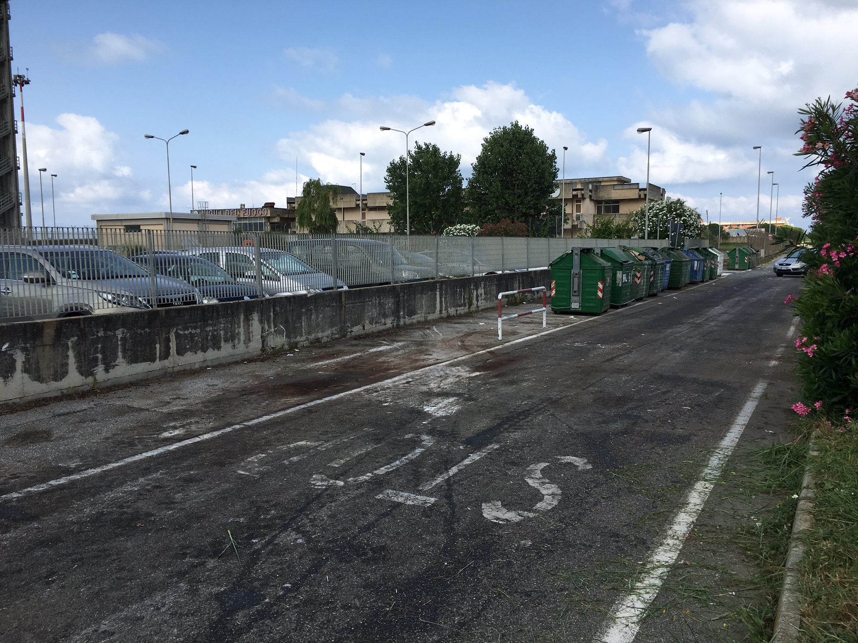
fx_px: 719
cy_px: 322
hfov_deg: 61.7
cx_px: 429
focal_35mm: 29
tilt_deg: -6.0
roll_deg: +0.8
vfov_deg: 48.2
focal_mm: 4.15
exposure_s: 1/1479
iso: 25
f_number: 2.2
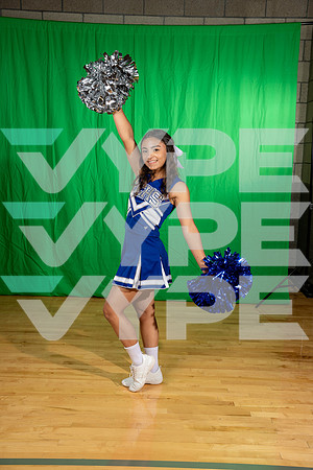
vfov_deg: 44.5
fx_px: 574
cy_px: 235
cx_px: 156
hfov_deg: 30.5
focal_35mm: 44
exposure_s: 1/250
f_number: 5
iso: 160
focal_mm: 44
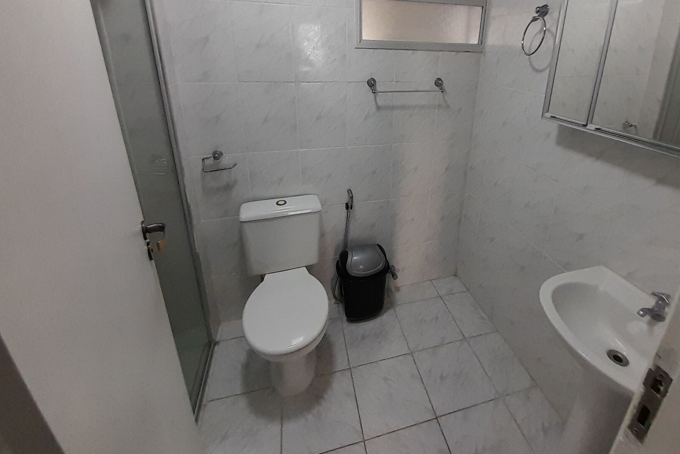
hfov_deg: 96.4
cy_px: 156
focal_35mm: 16
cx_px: 374
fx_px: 302
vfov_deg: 71.9
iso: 125
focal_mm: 1.13
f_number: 2.2
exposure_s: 1/40
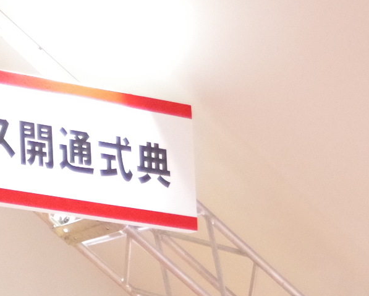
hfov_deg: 8.4
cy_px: 546
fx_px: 2425
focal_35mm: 222
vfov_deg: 6.8
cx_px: -240
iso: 3200
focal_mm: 31
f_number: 8
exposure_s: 1/125
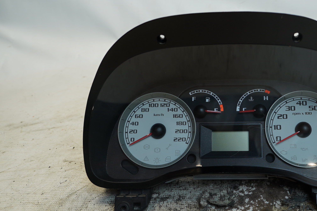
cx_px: 224
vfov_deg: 36.8
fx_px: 317
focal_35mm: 36
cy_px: 118
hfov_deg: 51.6
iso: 160
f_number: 4
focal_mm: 16
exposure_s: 1/60
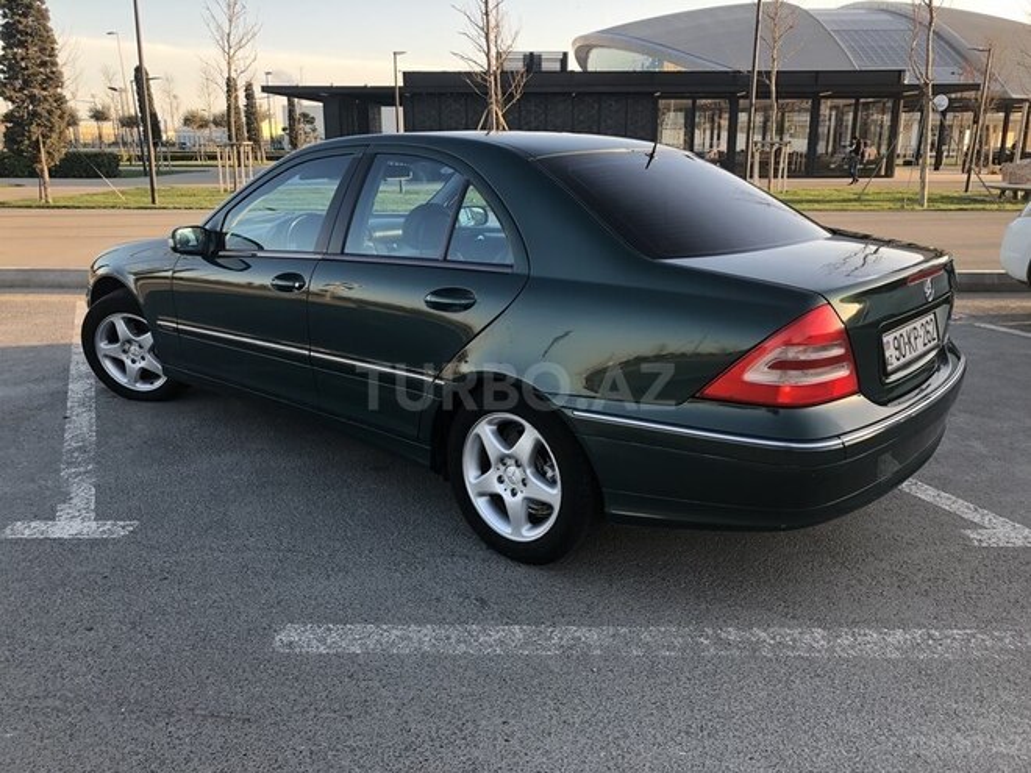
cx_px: 516
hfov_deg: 61.7
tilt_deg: -16.2
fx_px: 864
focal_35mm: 29
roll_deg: -0.5
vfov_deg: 48.2
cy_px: 386
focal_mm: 3.99
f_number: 1.8
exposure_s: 1/100
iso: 20
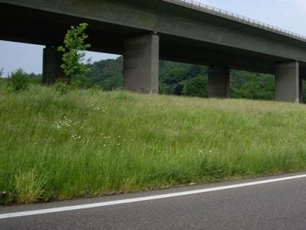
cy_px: 83
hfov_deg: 32.6
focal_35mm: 58
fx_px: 513
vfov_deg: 25.1
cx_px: 232
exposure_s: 1/125
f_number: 8
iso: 64
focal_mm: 7.9
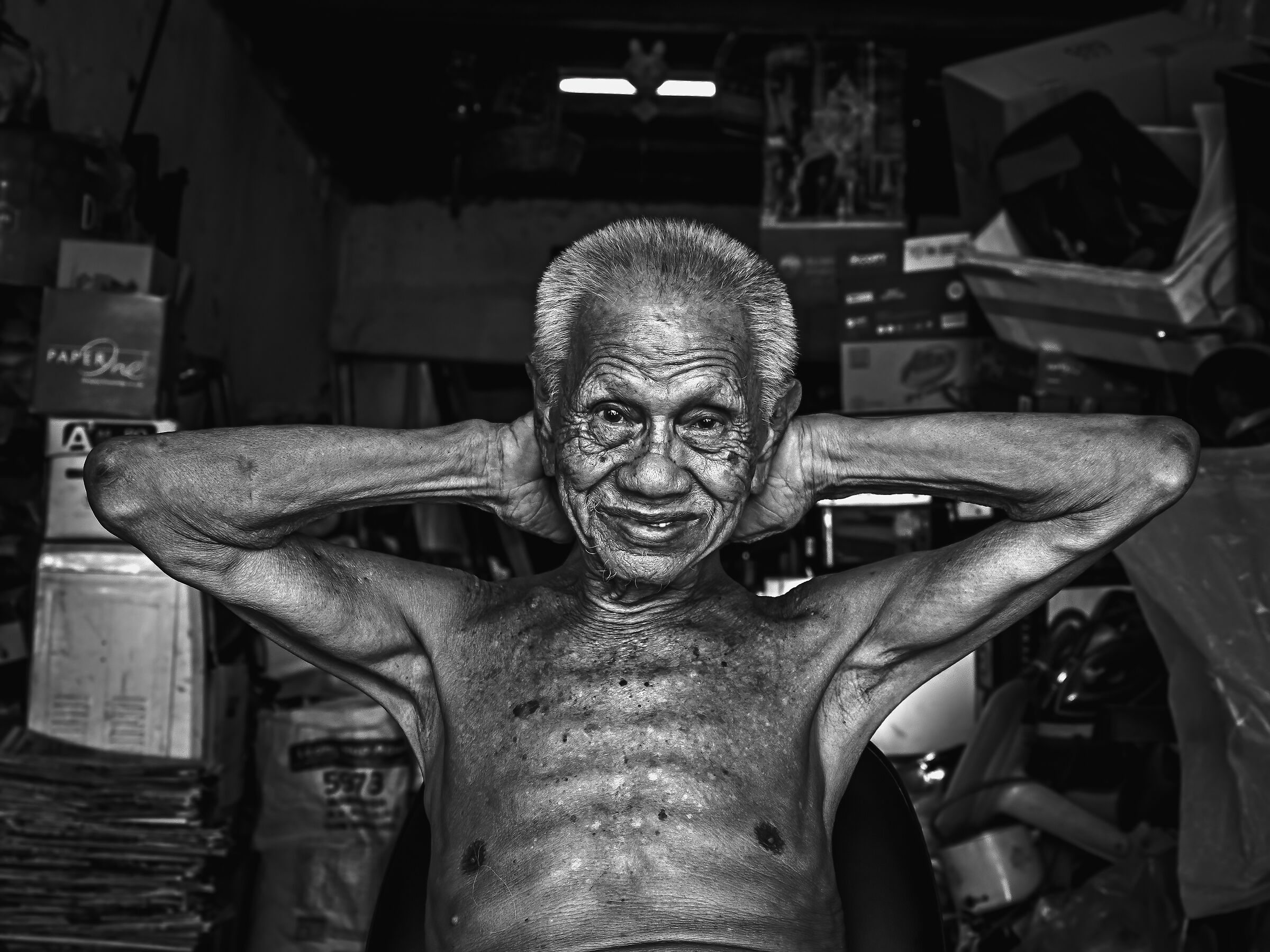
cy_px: 476
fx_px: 1834
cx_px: 635
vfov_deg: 29.1
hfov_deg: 38.2
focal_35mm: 50
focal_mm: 25
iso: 400
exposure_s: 1/60
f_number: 4
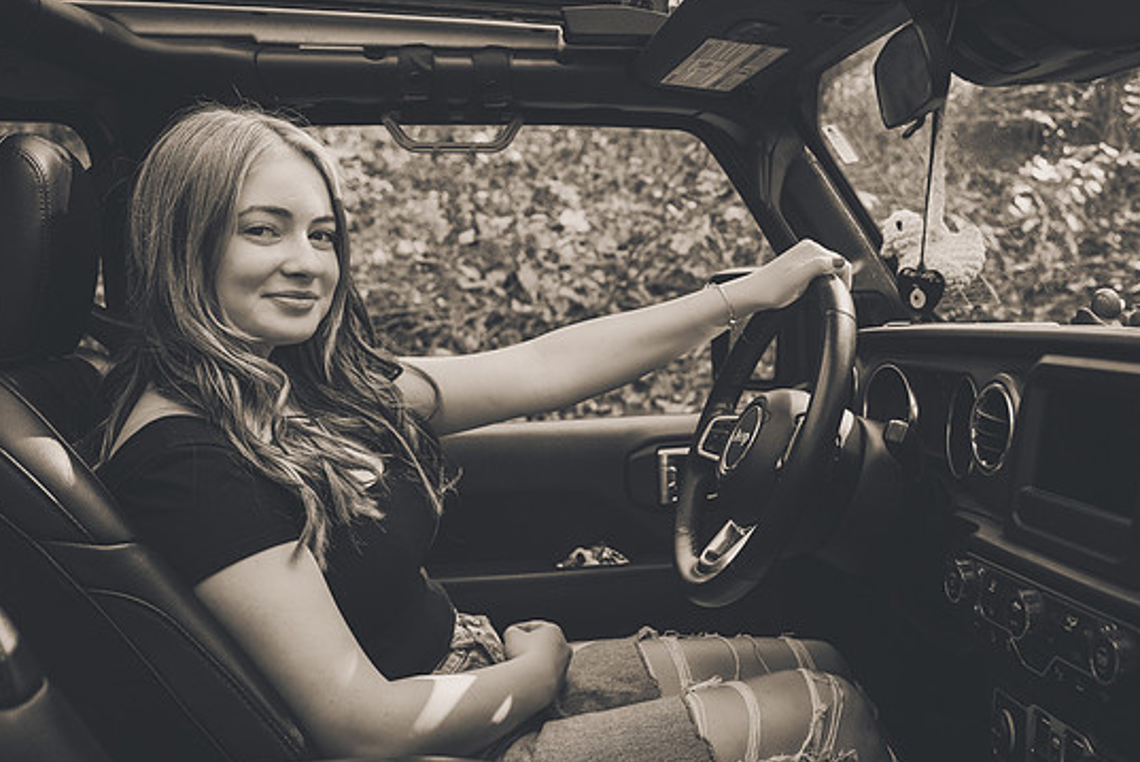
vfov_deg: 35.1
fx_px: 1204
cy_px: 358
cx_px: 669
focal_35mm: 38
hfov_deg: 50.4
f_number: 4
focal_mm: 30.5
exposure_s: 1/160
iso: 2500
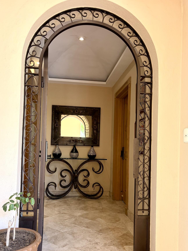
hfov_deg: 46.8
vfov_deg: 59.7
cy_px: 142
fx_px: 217
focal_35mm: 30
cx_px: 97
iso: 125
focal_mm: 5.96
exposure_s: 1/117
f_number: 1.6
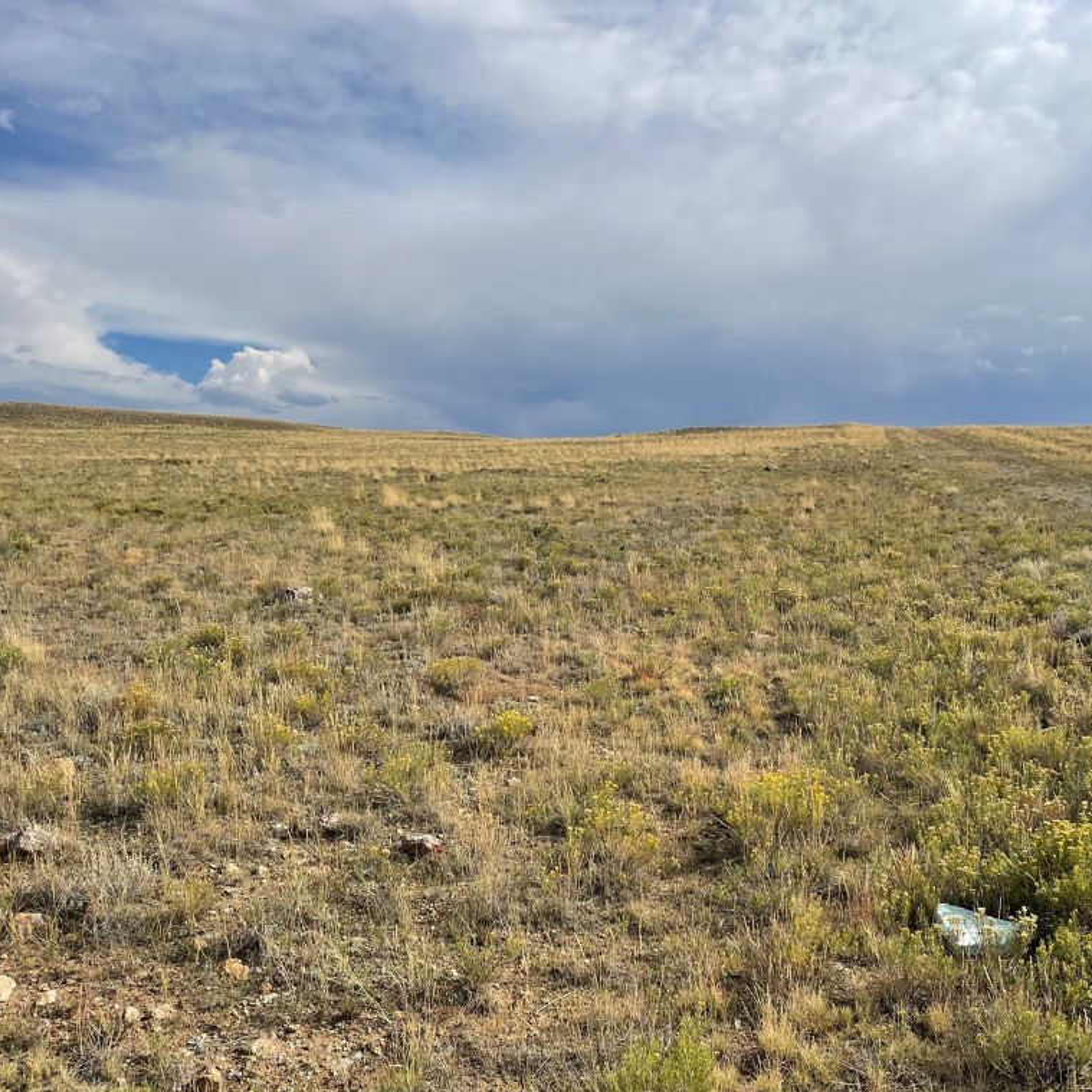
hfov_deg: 52.1
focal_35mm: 31
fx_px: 1106
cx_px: 665
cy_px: 541
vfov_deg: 52.5
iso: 32
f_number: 1.6
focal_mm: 4.2
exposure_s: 1/5556
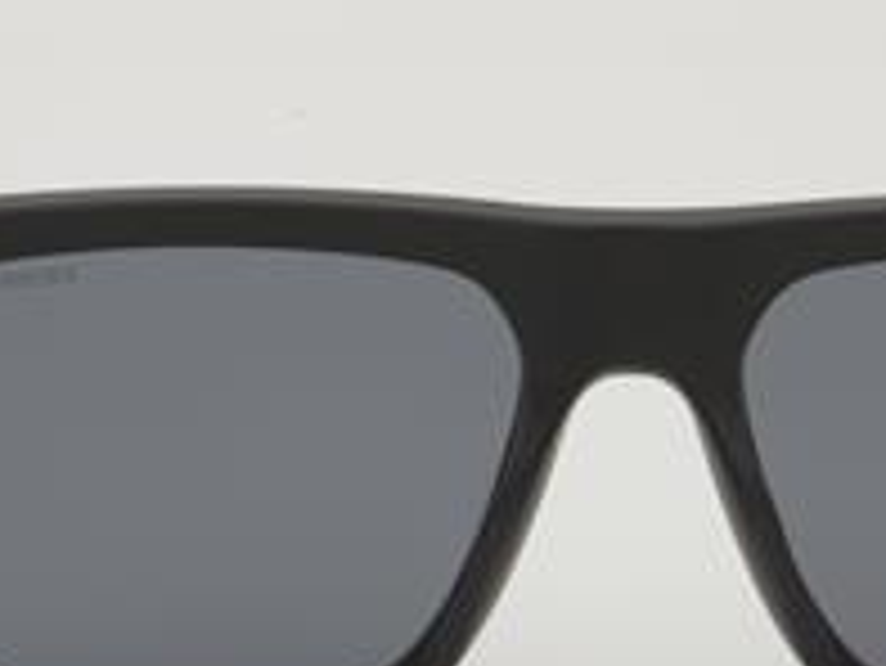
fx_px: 4123
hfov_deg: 12.2
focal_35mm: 161
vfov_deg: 9.2
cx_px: 630
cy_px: 450
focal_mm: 55
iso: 100
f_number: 32
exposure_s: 1/3
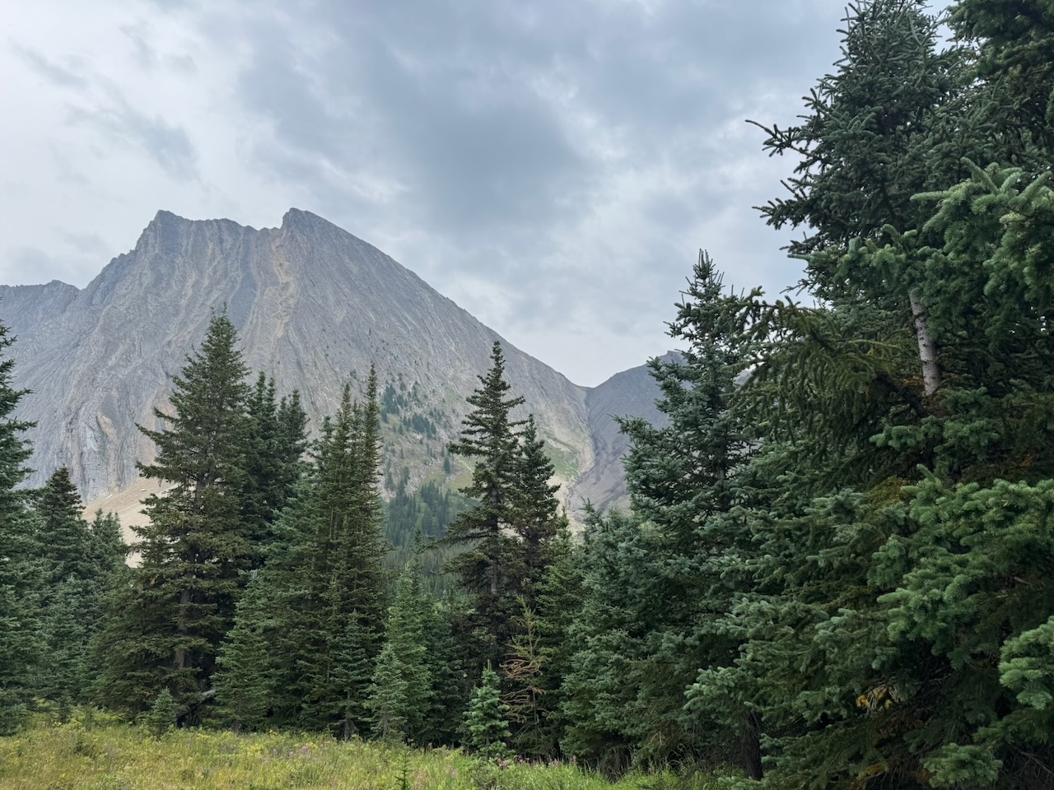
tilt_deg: +17.9
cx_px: 527
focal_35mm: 24
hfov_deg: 71.6
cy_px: 395
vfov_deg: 56.8
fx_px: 731
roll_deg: +0.0
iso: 80
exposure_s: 1/2506
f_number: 1.78
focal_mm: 6.76
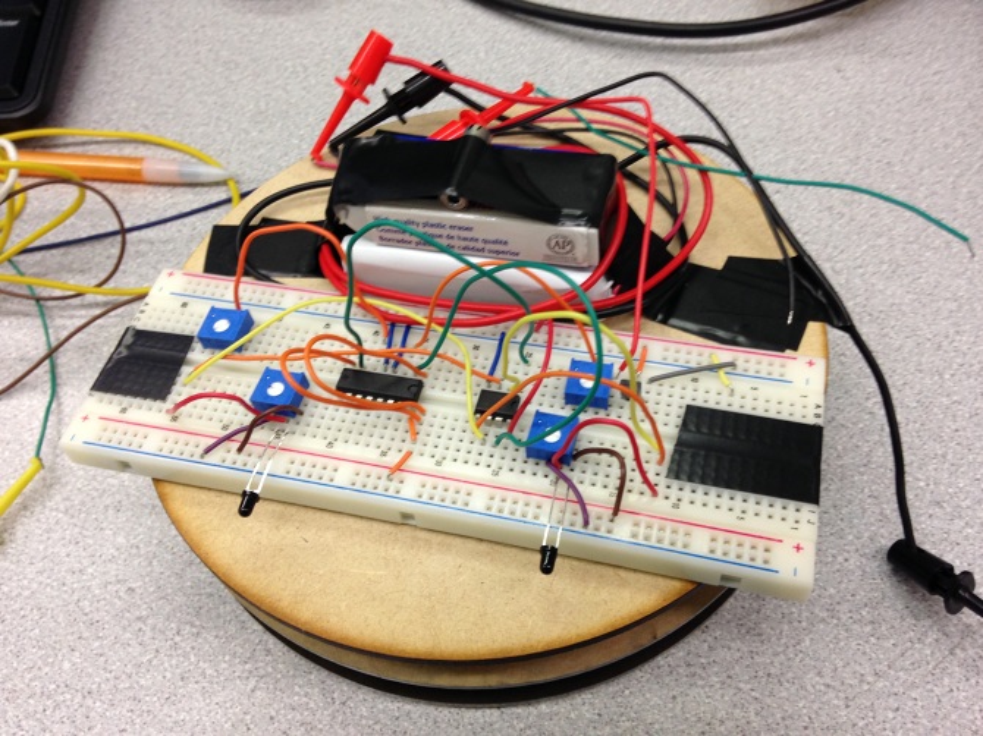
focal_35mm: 33
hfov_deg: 55.4
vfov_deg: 42.9
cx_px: 492
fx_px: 937
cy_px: 368
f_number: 2.4
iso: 100
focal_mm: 4.12
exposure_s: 1/20
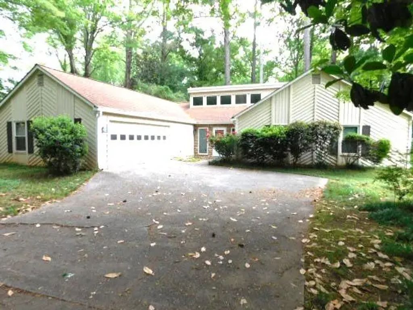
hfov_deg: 73.9
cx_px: 206
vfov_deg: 58.9
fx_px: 274
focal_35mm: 23
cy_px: 155
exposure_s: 1/60
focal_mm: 4
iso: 125
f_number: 3
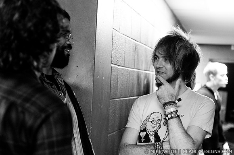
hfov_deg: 26.0
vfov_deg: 17.4
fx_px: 506
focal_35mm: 78
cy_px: 78
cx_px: 117
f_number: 2.8
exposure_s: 1/40
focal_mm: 52
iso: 800
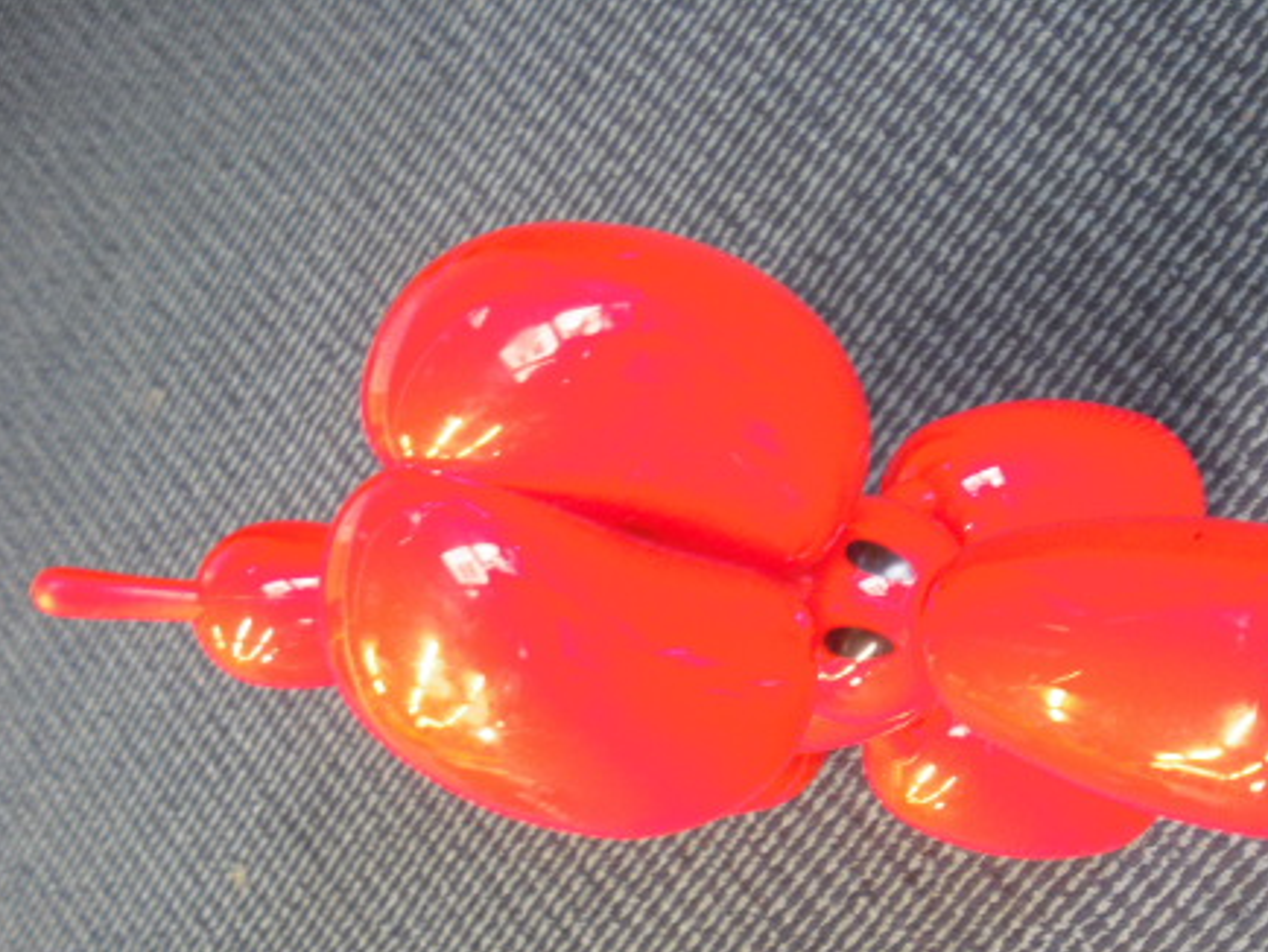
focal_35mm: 56
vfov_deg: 25.9
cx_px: 882
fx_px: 2052
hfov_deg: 33.9
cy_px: 686
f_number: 2.8
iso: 200
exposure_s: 1/15
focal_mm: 6.2
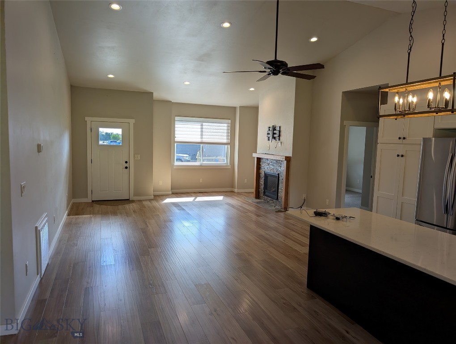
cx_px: 228
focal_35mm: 24
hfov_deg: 71.5
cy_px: 172
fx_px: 317
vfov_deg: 56.9
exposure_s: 1/212
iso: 22
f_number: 1.68
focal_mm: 6.9
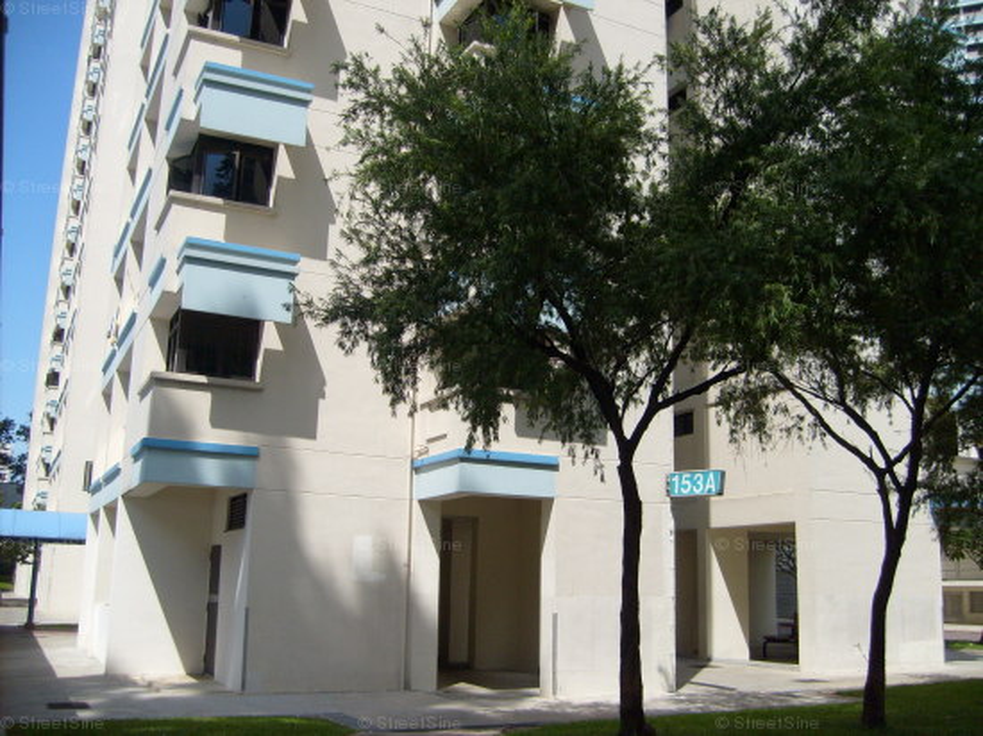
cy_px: 368
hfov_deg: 52.6
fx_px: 993
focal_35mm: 35
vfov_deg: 40.7
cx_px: 492
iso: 80
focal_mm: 5.8
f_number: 7.1
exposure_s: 1/350
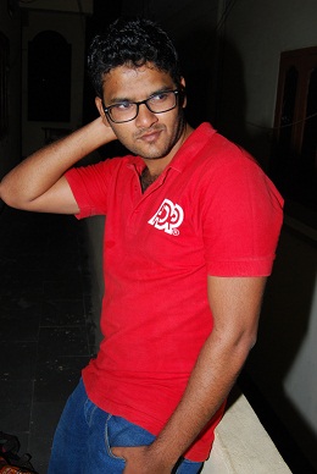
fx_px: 513
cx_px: 158
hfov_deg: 34.3
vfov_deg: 49.5
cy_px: 237
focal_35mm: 39
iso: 400
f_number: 9
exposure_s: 1/125
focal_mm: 26
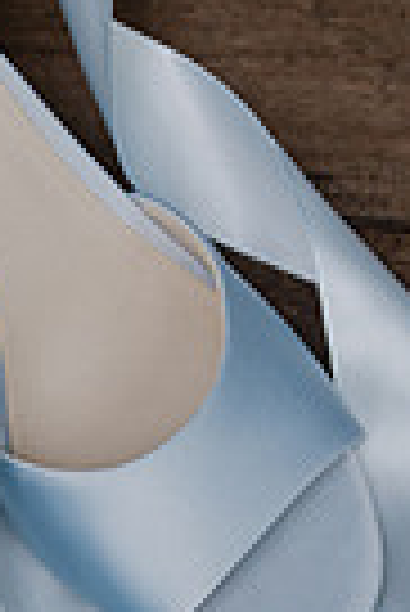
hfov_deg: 5.9
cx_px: 144
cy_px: 670
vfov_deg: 8.8
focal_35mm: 232
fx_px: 3953
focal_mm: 70
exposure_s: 1/500
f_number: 3.5
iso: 320
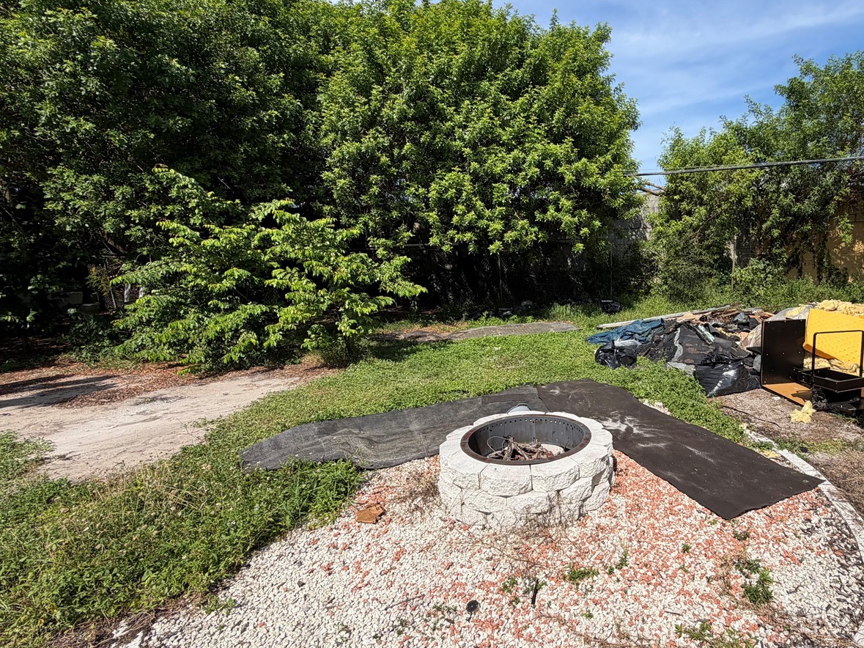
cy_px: 325
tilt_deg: -8.5
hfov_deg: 82.1
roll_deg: +0.1
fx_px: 474
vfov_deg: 68.7
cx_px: 569
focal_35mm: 19
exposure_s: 1/901
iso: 20
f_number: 2.2
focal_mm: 2.22
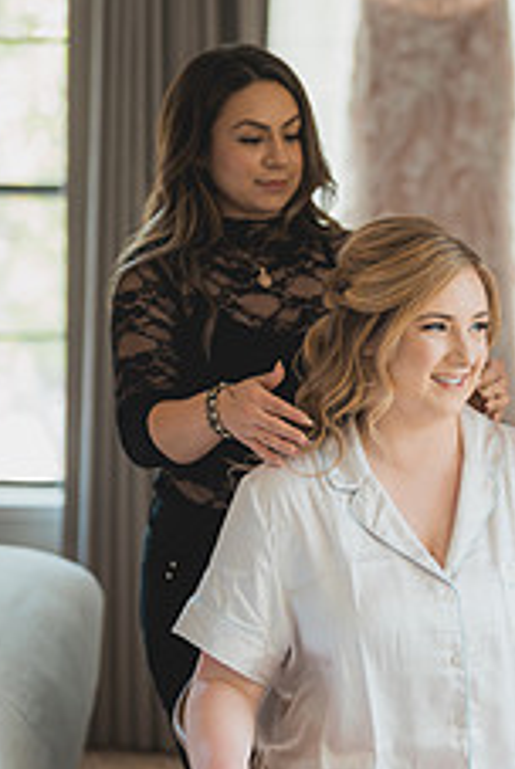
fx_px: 2118
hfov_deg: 13.7
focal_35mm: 99
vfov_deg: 20.6
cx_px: 454
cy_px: 403
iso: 400
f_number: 1.2
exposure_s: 1/400
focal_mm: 50
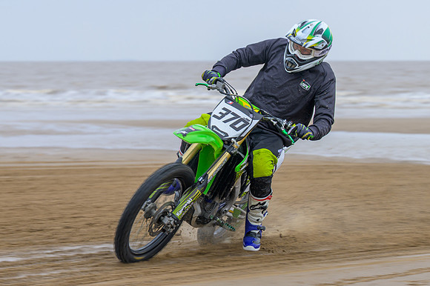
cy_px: 153
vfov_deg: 8.9
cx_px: 137
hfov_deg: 13.3
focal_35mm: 154
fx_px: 1835
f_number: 4
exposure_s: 1/200
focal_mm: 74
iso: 64
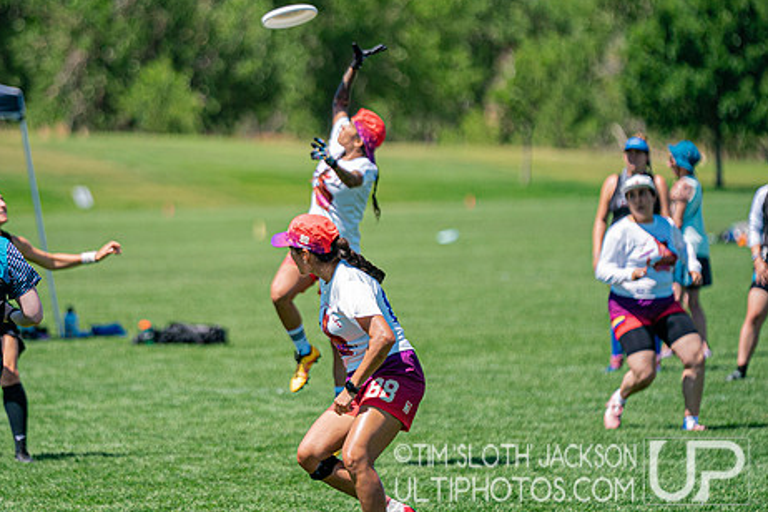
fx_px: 6314
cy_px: 202
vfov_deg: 4.6
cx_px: 279
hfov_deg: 7.0
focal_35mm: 296
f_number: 2.8
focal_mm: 200
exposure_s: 1/6400
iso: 500
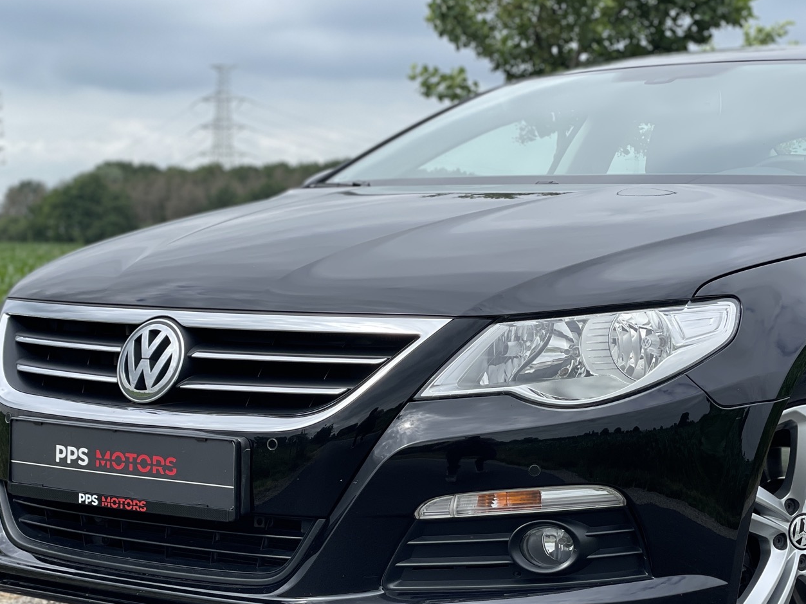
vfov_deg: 19.1
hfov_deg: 25.3
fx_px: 1792
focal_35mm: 77
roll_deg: -1.1
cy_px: 397
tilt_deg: -3.8
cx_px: 469
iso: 25
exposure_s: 1/1043
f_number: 2
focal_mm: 6
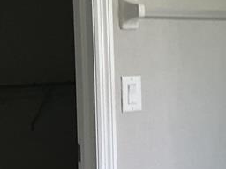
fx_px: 757
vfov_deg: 12.8
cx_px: 282
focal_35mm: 116
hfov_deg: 16.2
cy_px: 96
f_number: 1.8
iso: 100
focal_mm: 3
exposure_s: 1/60
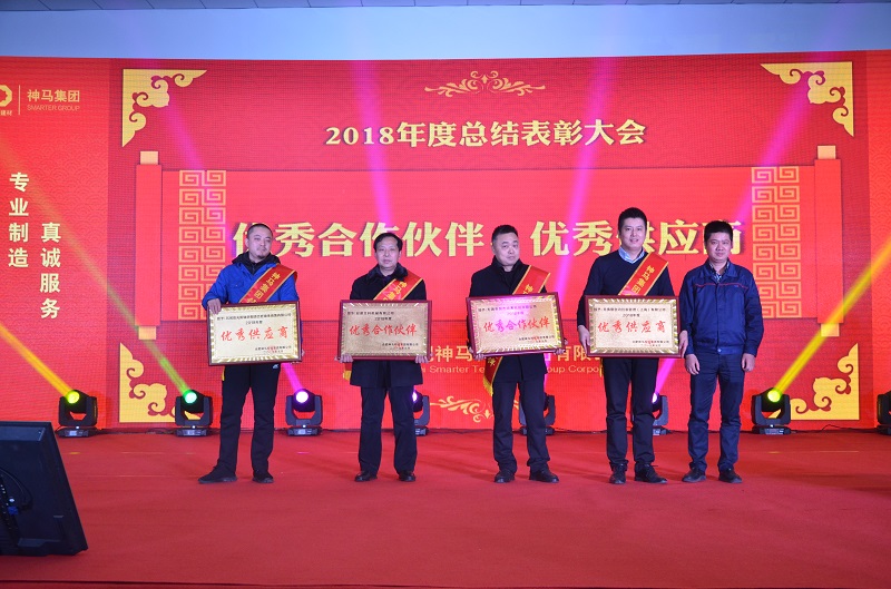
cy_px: 294
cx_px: 446
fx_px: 1111
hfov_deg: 43.7
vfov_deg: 29.7
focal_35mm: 45
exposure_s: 1/125
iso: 1000
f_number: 5.6
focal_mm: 30
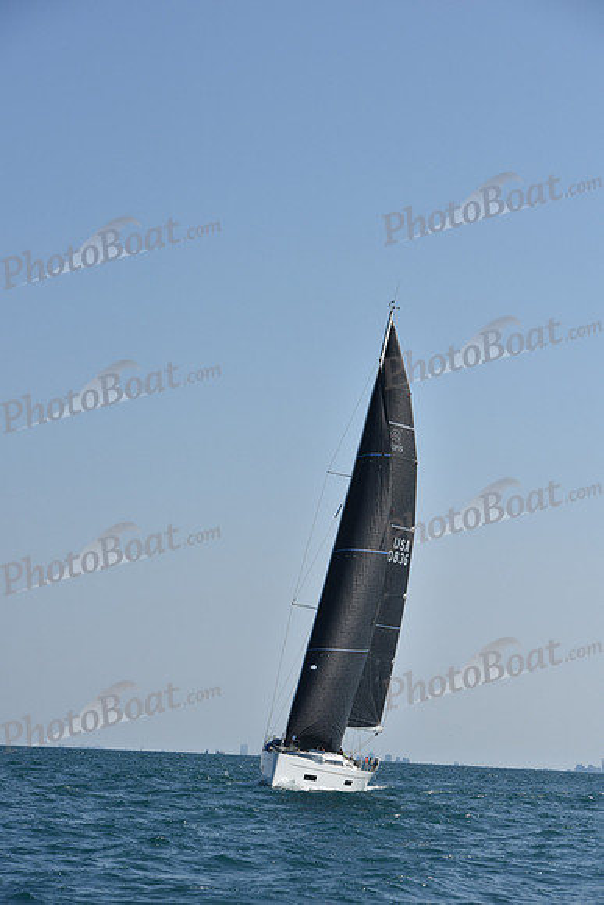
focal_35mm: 110
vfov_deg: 18.6
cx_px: 302
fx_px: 2766
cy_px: 452
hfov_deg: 12.5
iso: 250
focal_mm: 110
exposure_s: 1/1600
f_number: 8
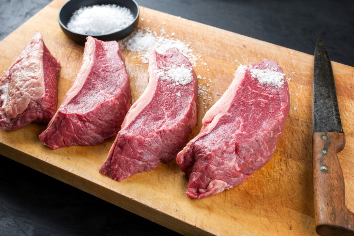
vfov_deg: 27.0
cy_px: 118
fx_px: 492
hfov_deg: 39.6
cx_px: 177
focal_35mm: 50
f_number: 9
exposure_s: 1/200
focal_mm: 50
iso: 100
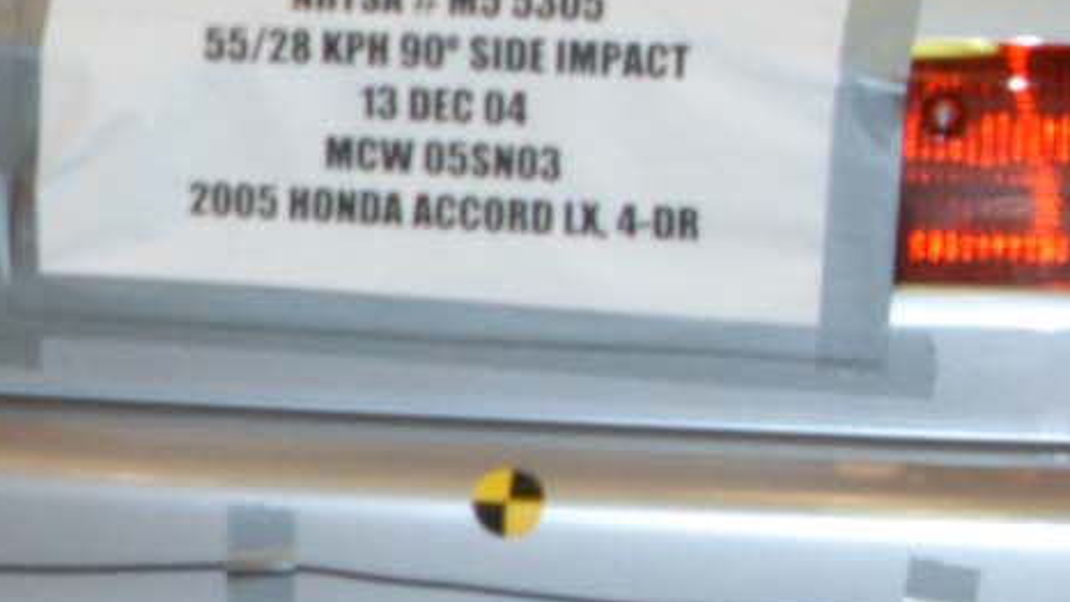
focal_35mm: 243
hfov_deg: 8.5
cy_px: 322
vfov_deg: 5.0
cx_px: -1003
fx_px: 6894
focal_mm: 24
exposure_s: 1/60
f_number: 5.6
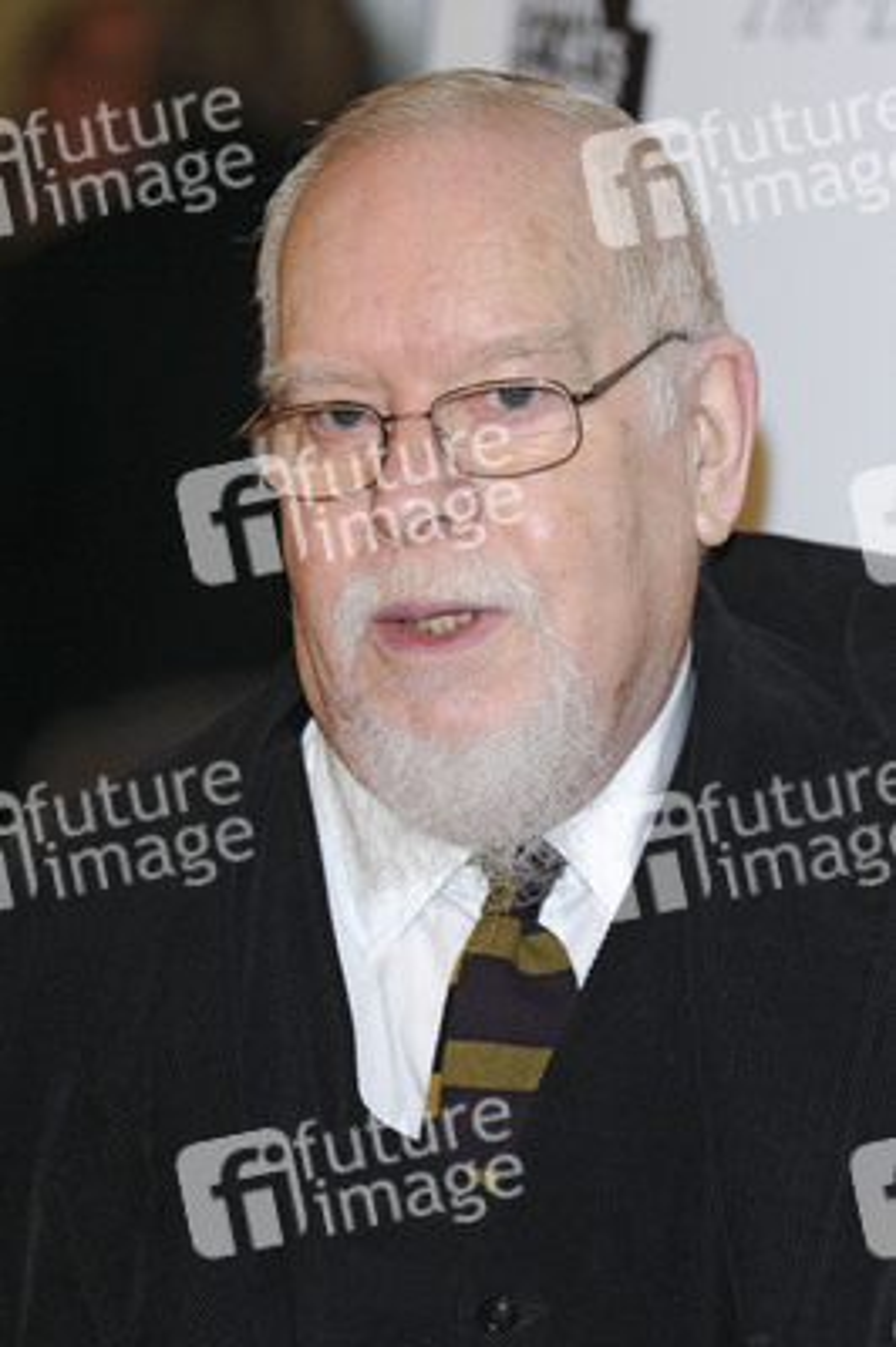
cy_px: 674
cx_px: 448
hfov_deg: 6.8
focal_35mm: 202
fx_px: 7573
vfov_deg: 10.2
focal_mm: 135
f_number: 4.5
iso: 640
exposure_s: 1/160
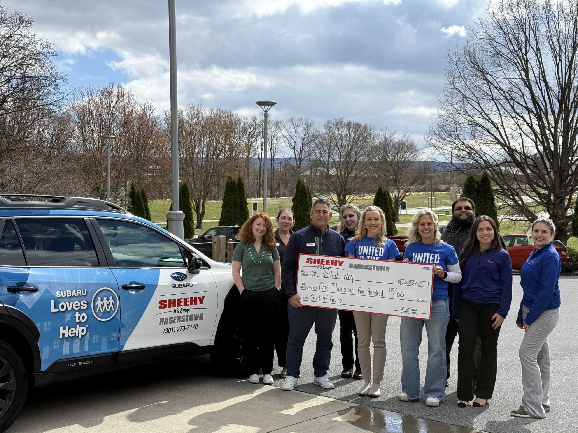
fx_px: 801
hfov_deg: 39.7
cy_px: 216
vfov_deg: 30.3
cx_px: 289
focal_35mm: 48
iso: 100
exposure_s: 1/6024
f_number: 1.78
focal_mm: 6.76
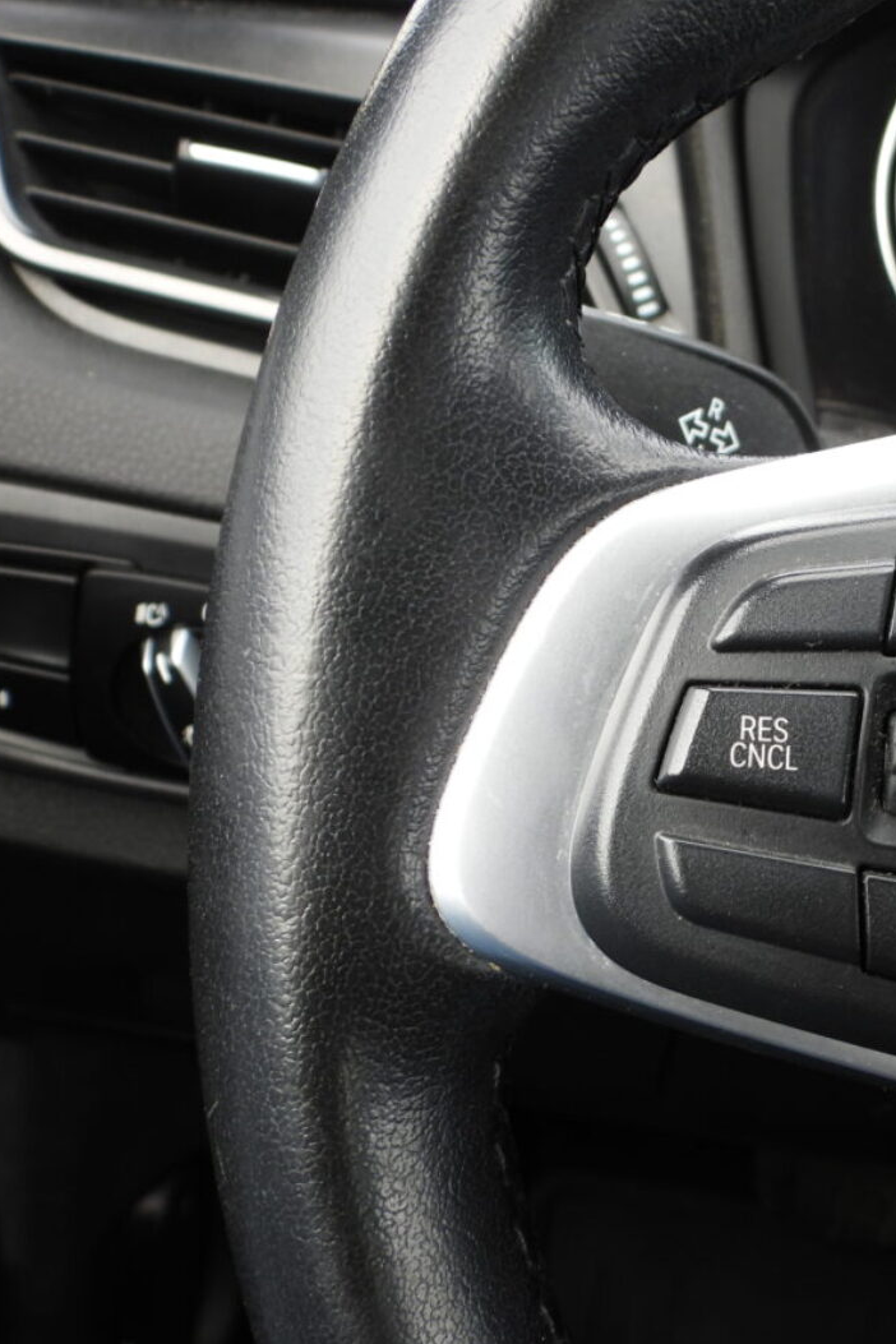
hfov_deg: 28.4
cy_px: 680
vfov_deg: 43.6
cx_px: 853
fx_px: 1680
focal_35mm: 45
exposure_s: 1/80
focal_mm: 5.8
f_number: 3.2
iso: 100
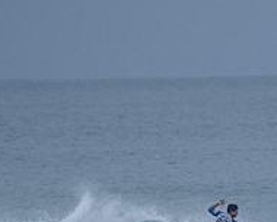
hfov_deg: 2.2
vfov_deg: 1.7
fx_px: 7288
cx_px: 334
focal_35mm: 889
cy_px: 280
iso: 320
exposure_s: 1/2000
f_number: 5.6
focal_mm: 310
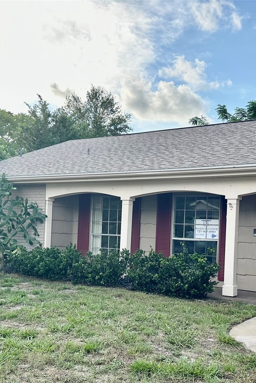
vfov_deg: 48.2
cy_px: 230
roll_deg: -3.1
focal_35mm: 40
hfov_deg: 33.4
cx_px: 137
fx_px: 426
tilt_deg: +0.8
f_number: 1.78
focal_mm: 6.86
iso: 80
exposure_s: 1/1131
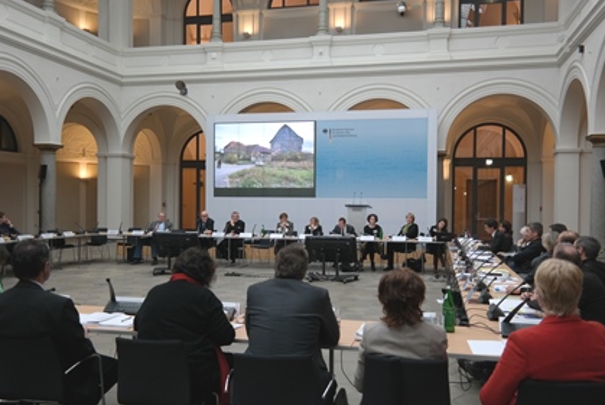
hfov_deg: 60.2
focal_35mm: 31
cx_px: 312
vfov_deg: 42.4
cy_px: 206
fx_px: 521
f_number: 3.5
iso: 400
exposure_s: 1/40
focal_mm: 19
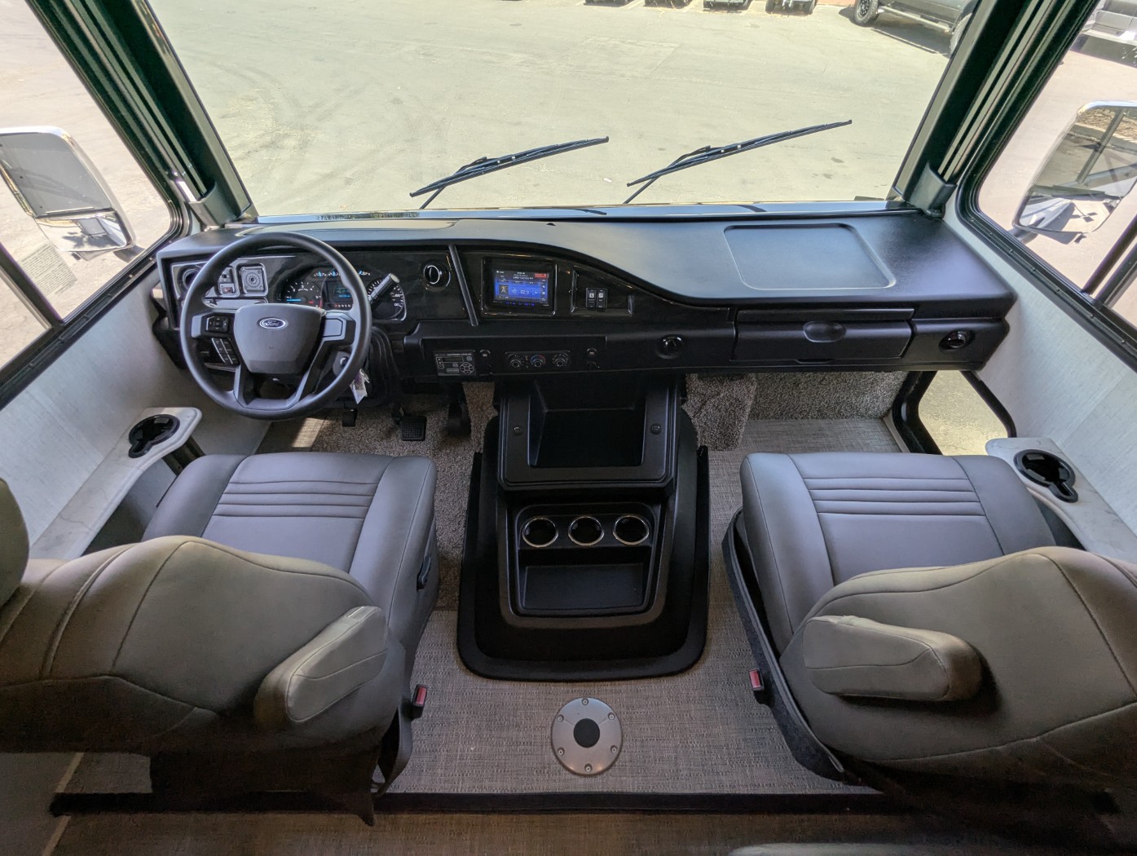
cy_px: 428
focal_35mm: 16
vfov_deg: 78.2
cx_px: 568
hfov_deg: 94.4
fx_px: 526
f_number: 2.2
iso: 42
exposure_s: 1/179
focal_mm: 2.35
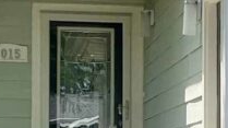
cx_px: 317
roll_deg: +0.6
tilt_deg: +0.8
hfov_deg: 9.7
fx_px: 1310
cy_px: 165
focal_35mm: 217
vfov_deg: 5.5
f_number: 1.6
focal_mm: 5.1
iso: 50
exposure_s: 1/1404
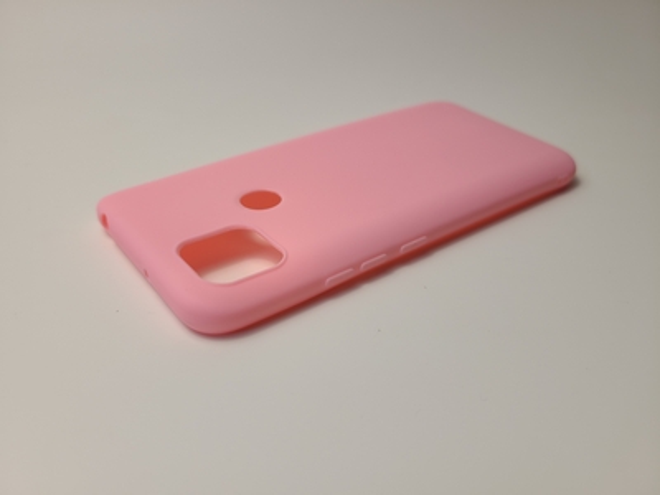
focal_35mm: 26
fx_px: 496
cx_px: 330
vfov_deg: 53.1
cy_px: 248
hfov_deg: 67.3
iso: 40
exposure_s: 1/126
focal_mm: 5.4
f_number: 1.8
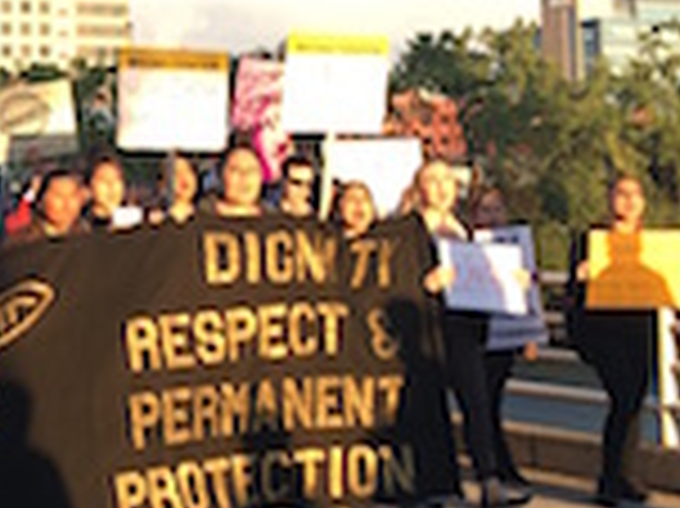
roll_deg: +1.3
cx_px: -162
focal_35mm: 96
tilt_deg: +2.5
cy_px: 151
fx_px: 1884
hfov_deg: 19.2
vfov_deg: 15.3
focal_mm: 4.15
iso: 25
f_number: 2.2
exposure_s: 1/160
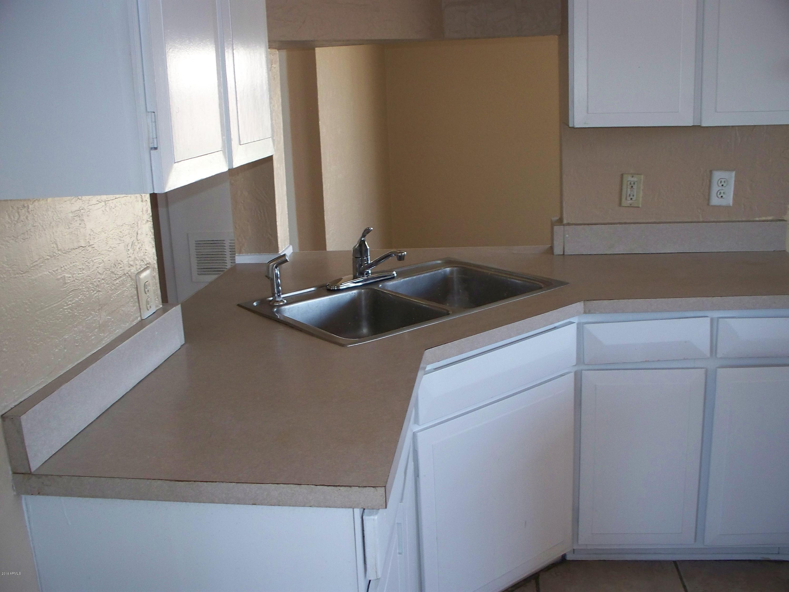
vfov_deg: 39.7
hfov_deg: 51.4
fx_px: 821
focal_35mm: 36
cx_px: 394
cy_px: 296
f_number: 2.8
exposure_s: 1/60
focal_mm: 7.54
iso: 200
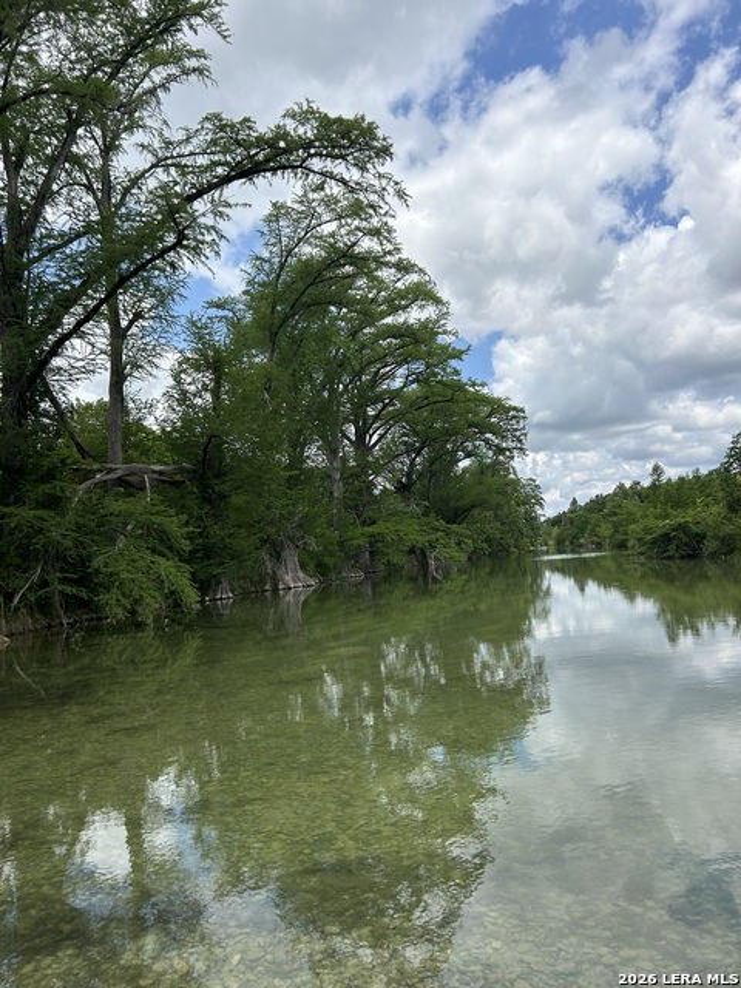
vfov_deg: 67.3
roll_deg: +4.0
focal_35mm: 26
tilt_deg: +5.6
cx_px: 370
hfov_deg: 53.1
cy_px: 494
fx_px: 742
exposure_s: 1/4274
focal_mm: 5.7
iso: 50
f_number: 1.5
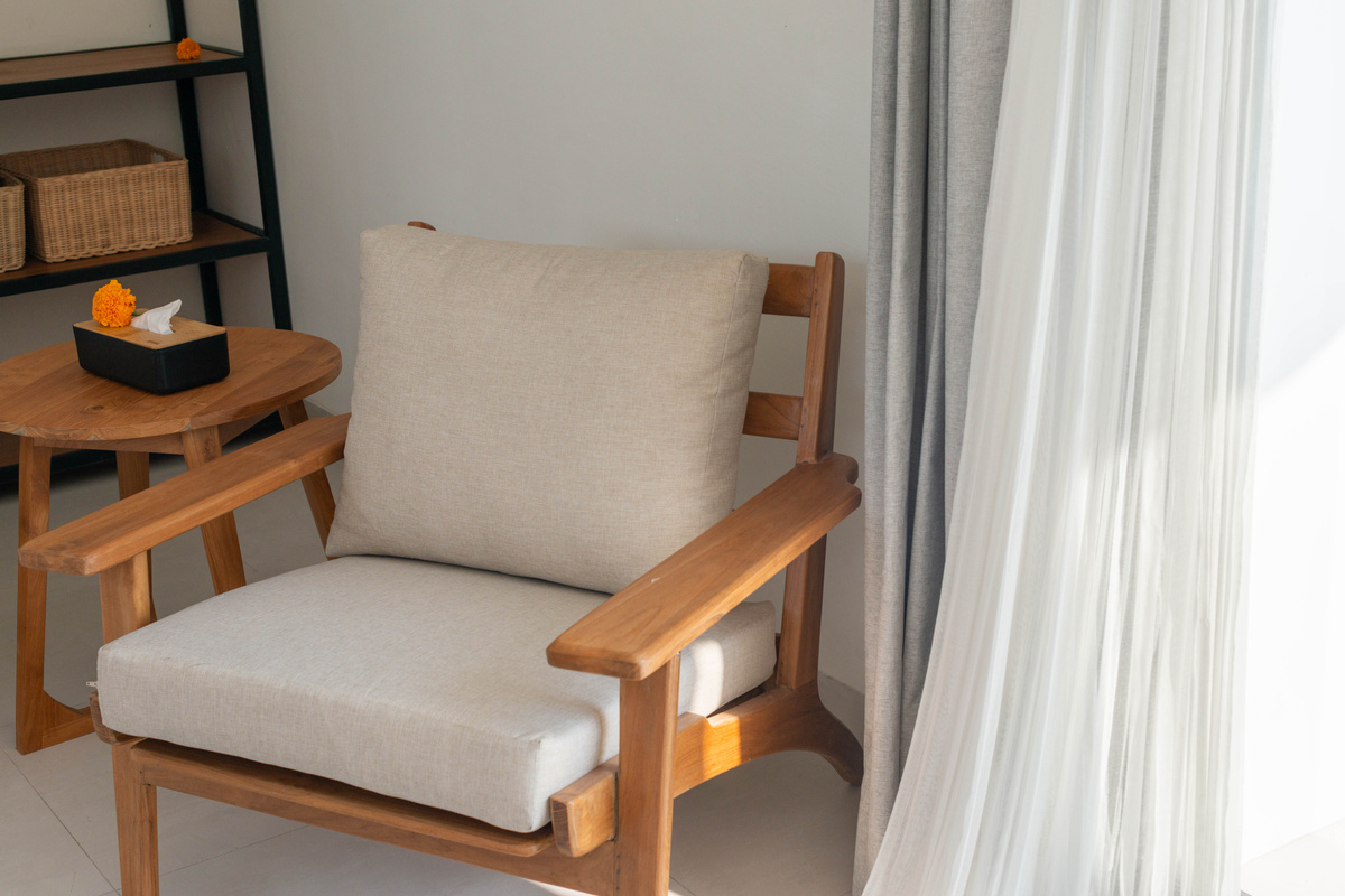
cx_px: 672
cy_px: 448
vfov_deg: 27.0
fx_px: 1868
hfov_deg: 39.6
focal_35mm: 50
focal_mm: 50
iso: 100
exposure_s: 1/320
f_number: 8
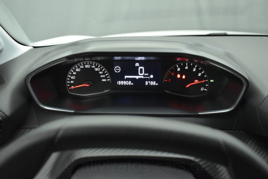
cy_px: 90
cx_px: 134
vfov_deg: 36.9
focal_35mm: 36
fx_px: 268
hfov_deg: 53.1
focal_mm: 24
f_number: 4
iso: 1600
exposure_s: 1/50
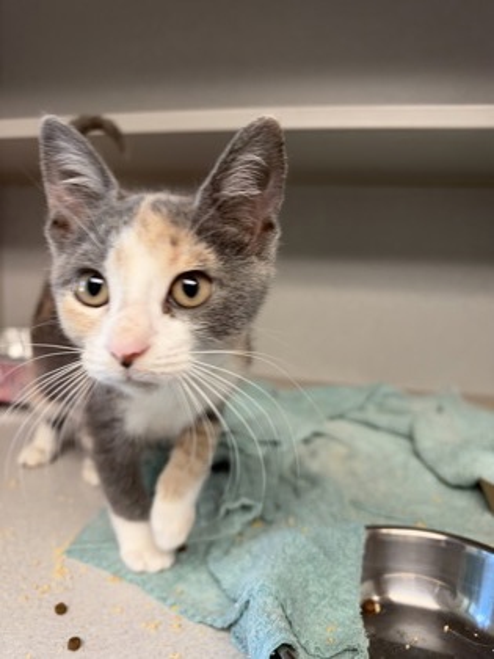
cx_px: 247
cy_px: 330
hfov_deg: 56.8
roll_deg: -3.0
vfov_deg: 71.6
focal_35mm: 24
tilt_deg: -13.0
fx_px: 457
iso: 320
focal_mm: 6.93
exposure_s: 1/120
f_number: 1.8
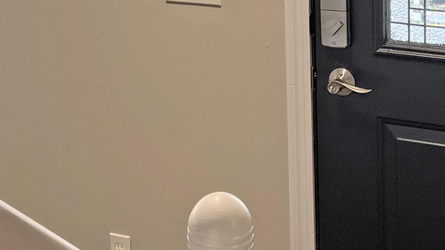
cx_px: 222
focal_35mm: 94
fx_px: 1109
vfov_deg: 12.6
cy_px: -52
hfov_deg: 22.7
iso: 125
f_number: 1.5
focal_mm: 5.7
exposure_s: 1/120
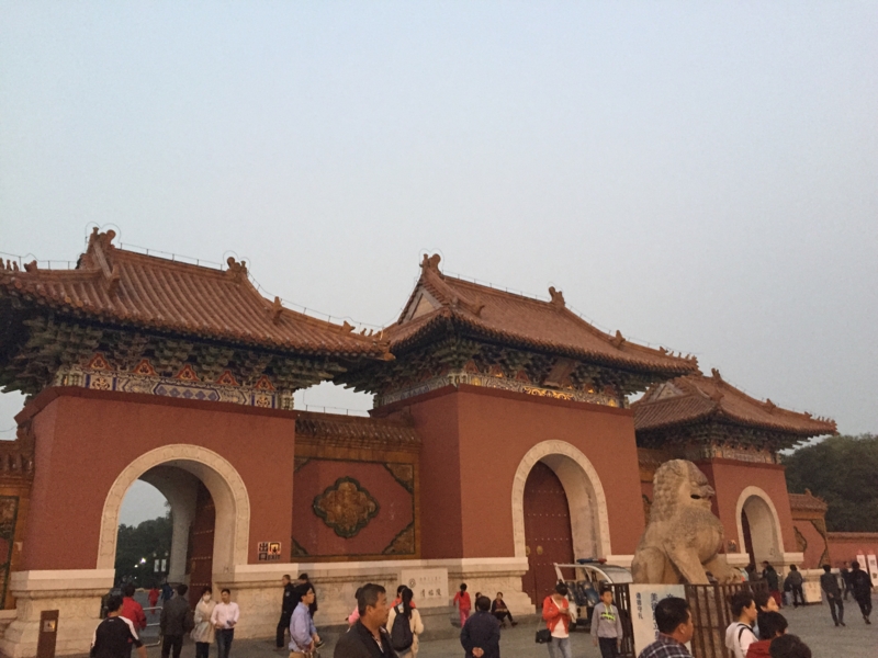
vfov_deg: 48.2
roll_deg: +0.7
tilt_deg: +17.9
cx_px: 439
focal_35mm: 29
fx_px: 736
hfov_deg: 61.7
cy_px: 329
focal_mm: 4.15
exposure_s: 1/15
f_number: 2.2
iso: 250
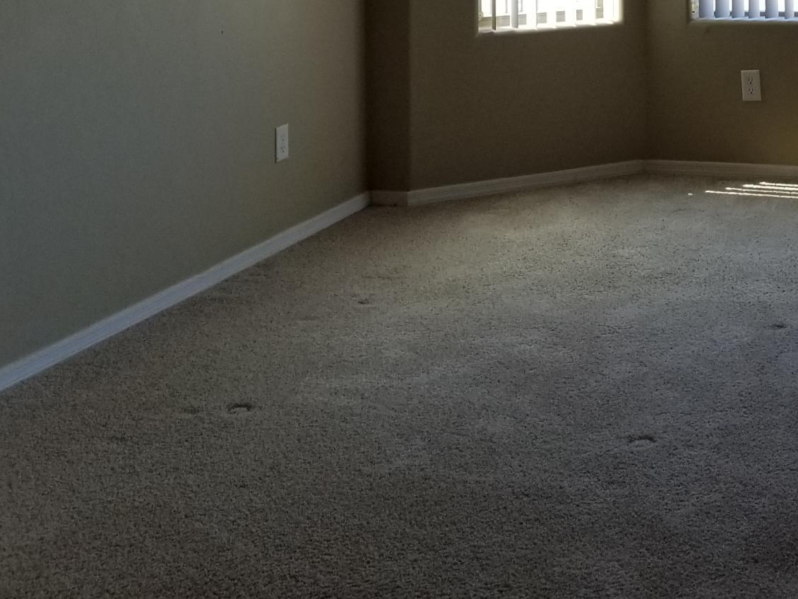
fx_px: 1591
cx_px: 755
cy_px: -188
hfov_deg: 26.9
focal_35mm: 69
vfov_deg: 19.6
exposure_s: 1/210
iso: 50
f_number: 1.7
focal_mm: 4.3
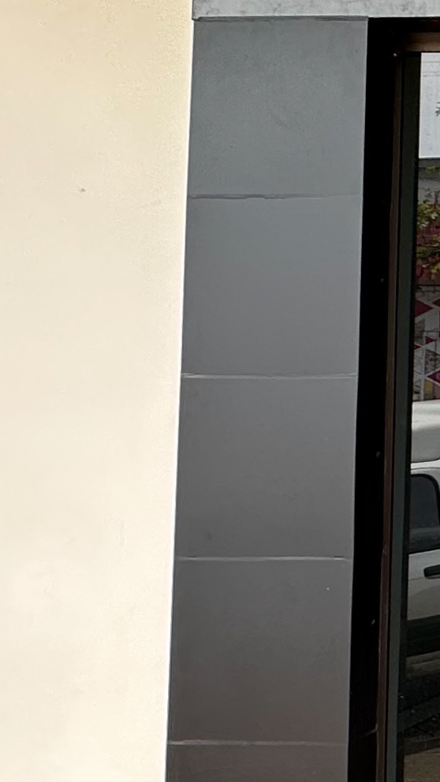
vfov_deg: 33.8
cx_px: 1050
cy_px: 356
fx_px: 1286
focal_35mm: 62
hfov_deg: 13.9
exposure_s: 1/105
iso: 40
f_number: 2.2
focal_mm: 2.22
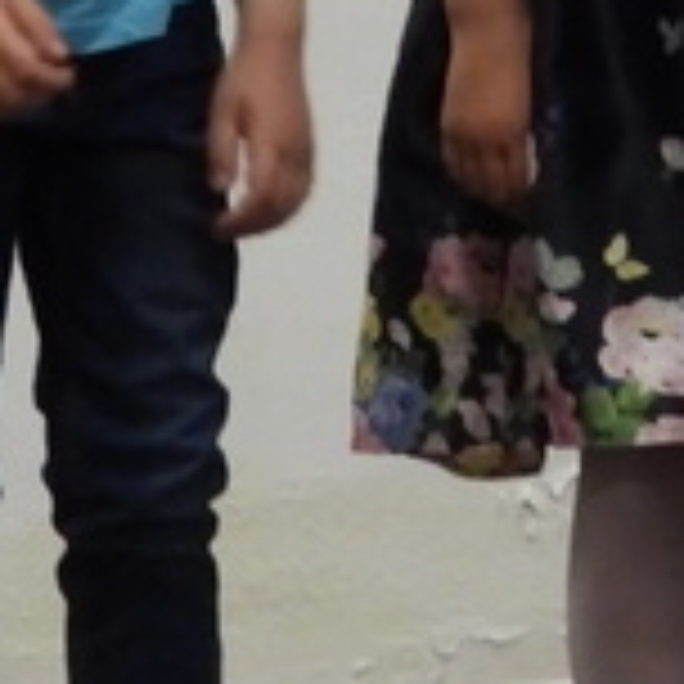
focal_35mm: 732
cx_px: 711
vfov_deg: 2.4
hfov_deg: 2.4
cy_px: -418
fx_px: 16364
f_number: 4
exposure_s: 1/40
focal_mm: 18.9
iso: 400
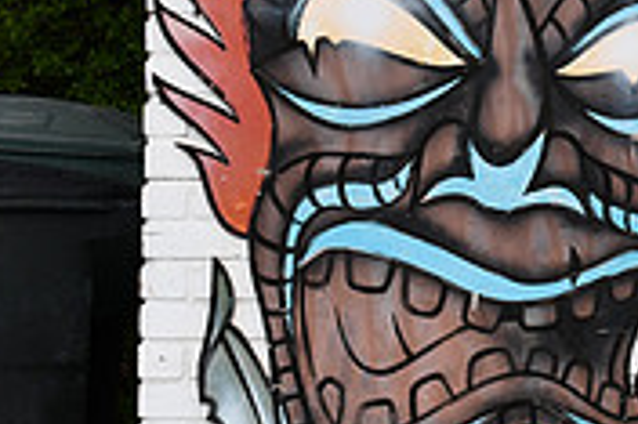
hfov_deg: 10.9
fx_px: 3329
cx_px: 591
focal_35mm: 188
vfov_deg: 7.3
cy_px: 71
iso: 140
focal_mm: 38
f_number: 8
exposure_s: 1/250
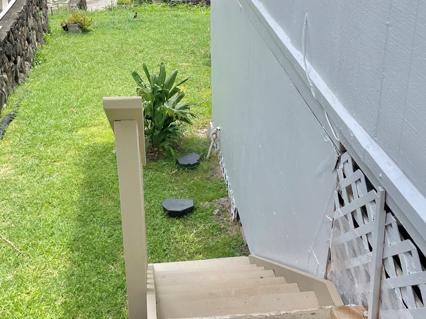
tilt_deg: -24.3
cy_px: 102
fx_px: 566
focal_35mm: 46
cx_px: 180
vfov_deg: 31.2
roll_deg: +2.1
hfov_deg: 41.1
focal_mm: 4.2
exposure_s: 1/1335
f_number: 1.6
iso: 32
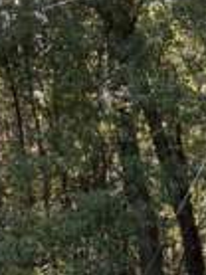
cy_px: 512
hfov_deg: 12.3
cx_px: 97
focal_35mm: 120
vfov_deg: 14.3
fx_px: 954
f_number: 1.6
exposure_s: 1/121
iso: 40
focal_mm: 5.96
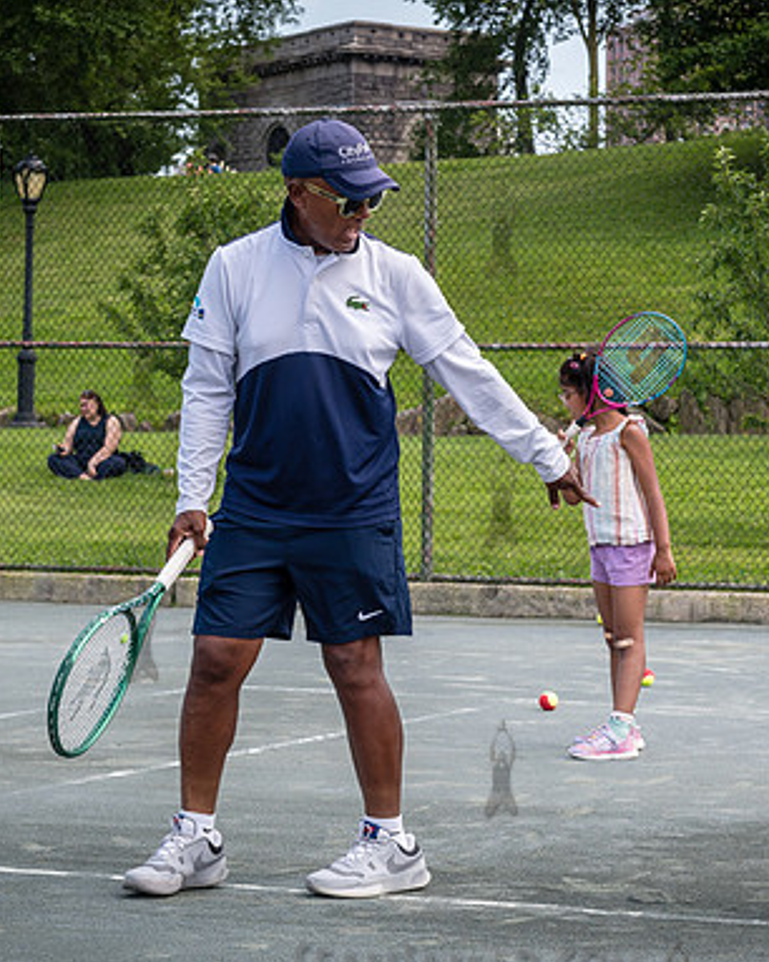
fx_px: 3132
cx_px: 306
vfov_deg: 17.5
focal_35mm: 110
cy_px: 450
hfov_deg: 14.0
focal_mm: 58
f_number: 6.3
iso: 250
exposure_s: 1/320
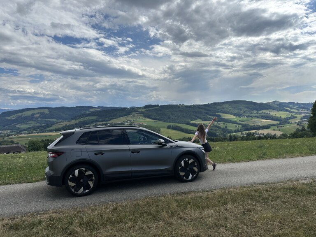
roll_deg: +1.6
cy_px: 118
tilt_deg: -0.7
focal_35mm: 24
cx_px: 158
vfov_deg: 56.8
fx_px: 219
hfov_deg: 71.6
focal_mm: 6.86
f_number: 1.78
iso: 80
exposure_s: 1/9709
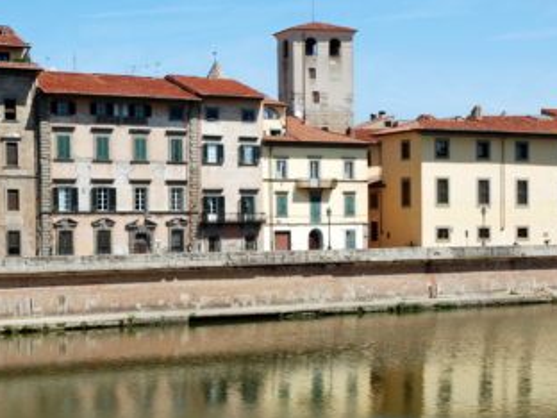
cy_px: 240
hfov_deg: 27.0
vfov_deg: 20.5
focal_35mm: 72
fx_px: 1155
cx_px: 196
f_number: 8
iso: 100
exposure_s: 1/250
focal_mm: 31
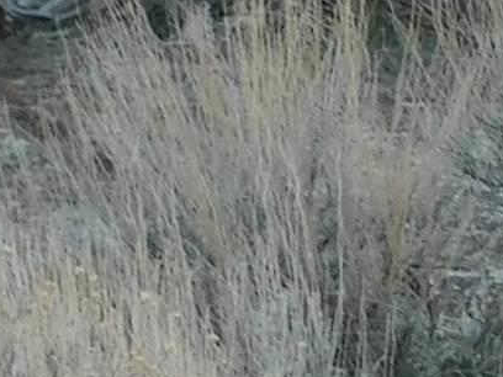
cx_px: 974
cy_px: -770
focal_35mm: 686
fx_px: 9968
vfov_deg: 2.1
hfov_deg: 2.9
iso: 125
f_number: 4.5
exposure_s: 1/50
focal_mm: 16.1
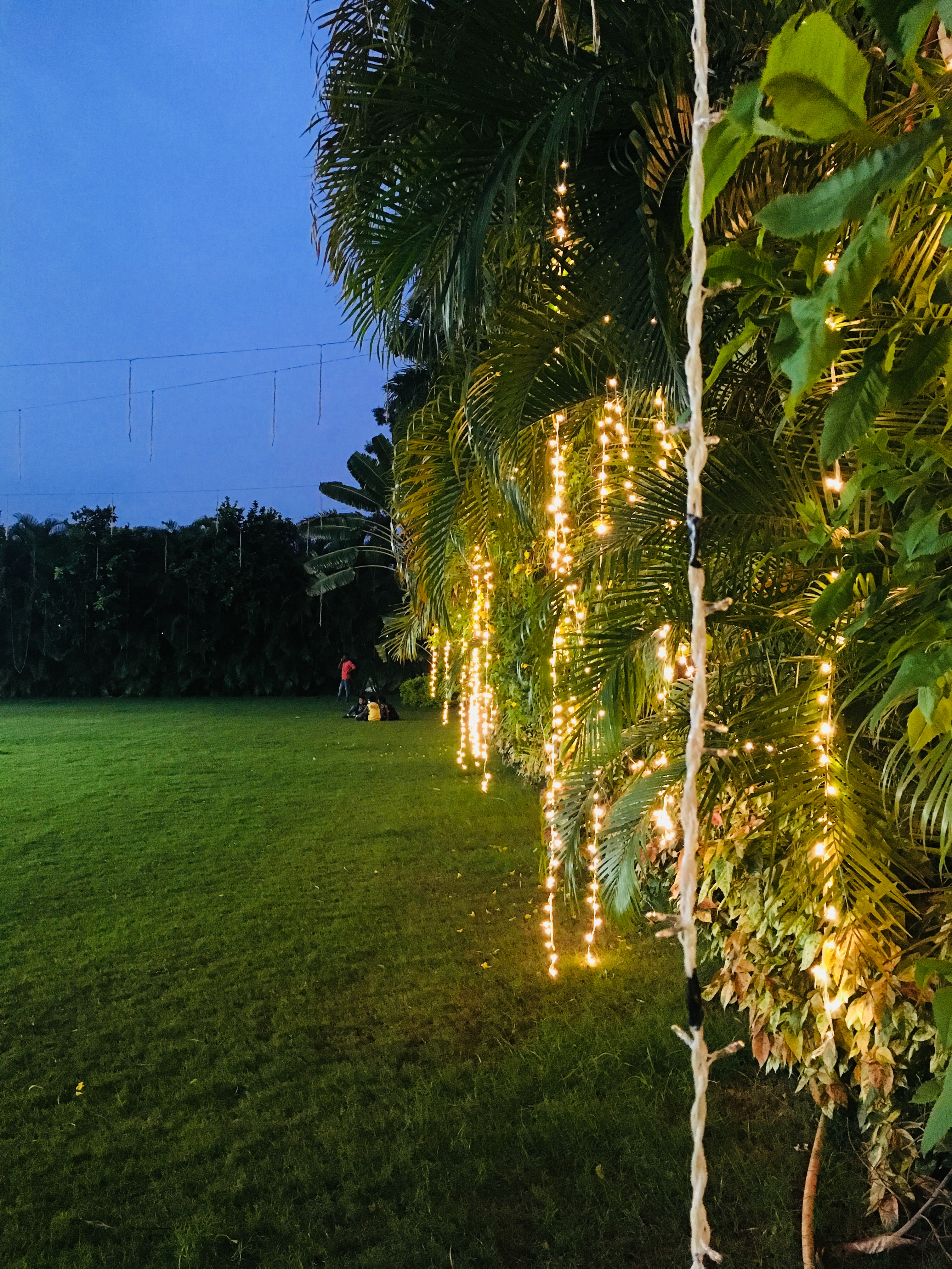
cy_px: 634
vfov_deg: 61.7
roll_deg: -0.5
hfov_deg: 48.2
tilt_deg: +1.5
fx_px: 1063
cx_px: 476
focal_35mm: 29
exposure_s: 1/17
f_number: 2.2
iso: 250
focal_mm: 4.15
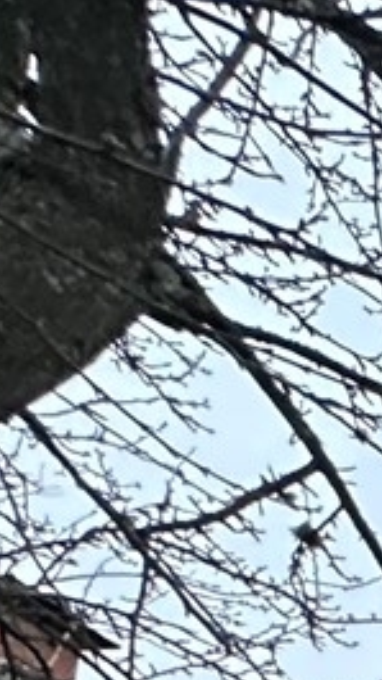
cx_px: 1561
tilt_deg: +8.2
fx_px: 1657
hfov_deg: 7.9
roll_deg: -1.8
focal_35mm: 92
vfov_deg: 17.1
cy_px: 1352
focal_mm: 2.22
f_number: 2.2
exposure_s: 1/60
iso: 500
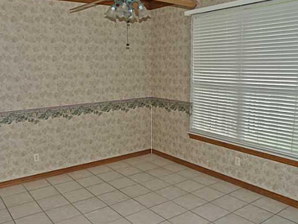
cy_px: 111
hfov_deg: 56.7
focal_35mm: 32
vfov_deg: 44.2
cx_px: 137
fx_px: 275
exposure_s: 1/55.5
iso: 70
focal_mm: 4.7
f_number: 2.8
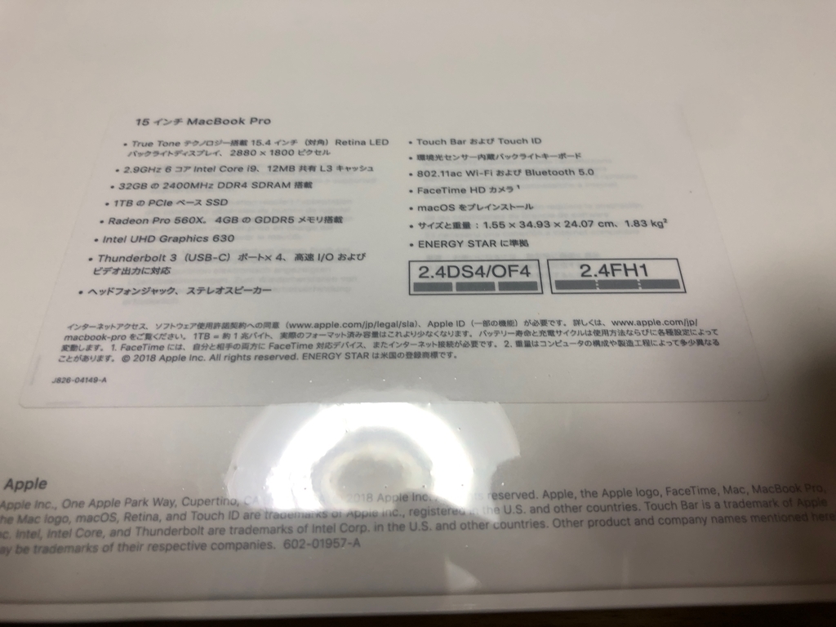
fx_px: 676
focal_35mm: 28
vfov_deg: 49.7
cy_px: 314
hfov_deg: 63.4
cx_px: 418
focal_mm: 3.99
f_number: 1.8
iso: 25
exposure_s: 1/60
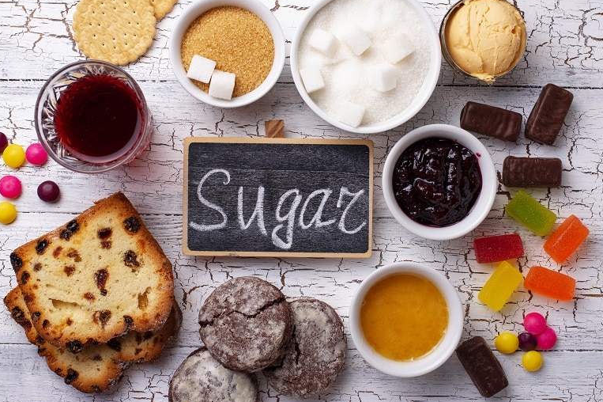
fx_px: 988
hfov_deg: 33.9
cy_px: 169
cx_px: 289
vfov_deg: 23.0
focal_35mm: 59
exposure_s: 1/125
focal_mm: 50
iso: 100
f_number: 9
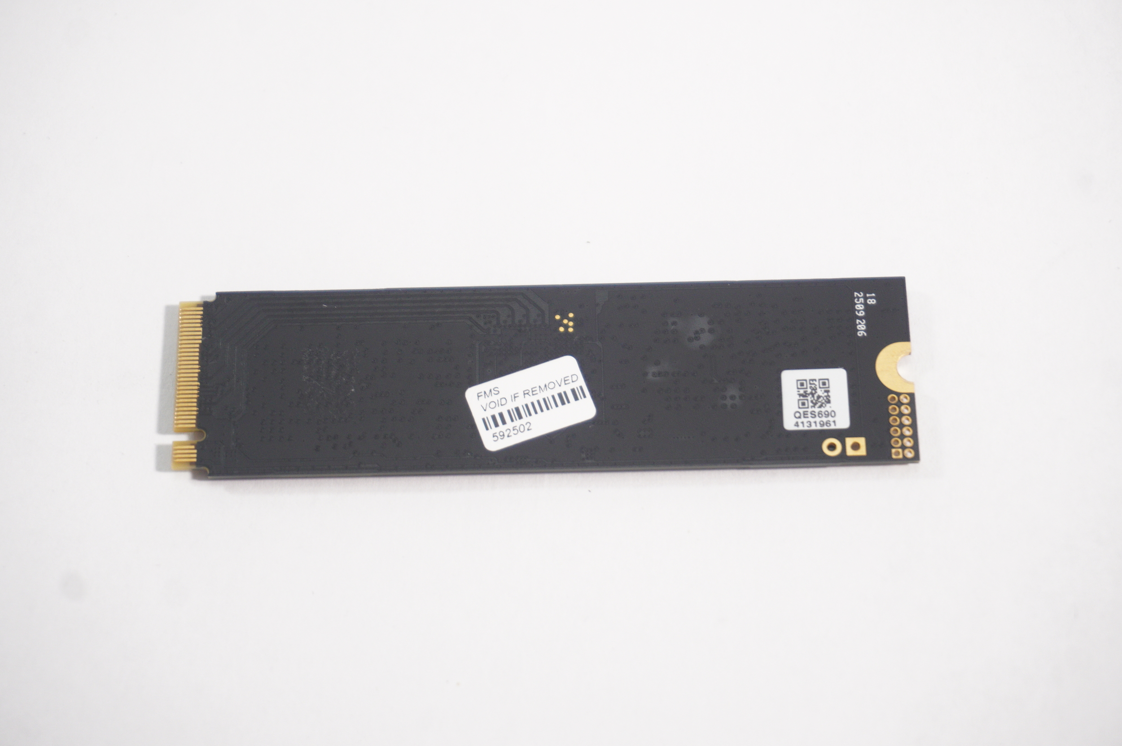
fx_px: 2335
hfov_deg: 27.0
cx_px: 561
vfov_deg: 18.1
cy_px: 373
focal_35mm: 75
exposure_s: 1/30
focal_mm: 50
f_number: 5.6
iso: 1000
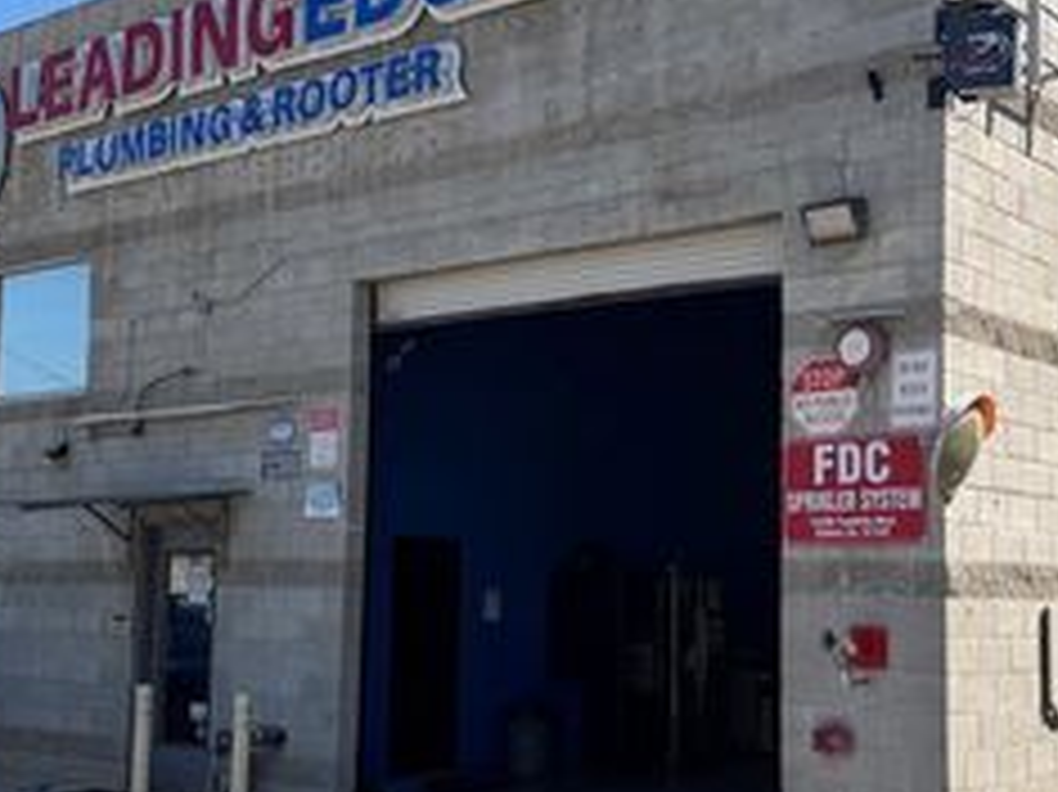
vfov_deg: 28.5
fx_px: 1558
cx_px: 554
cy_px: 443
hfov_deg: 37.5
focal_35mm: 51
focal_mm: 6.76
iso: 80
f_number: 1.78
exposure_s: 1/3425
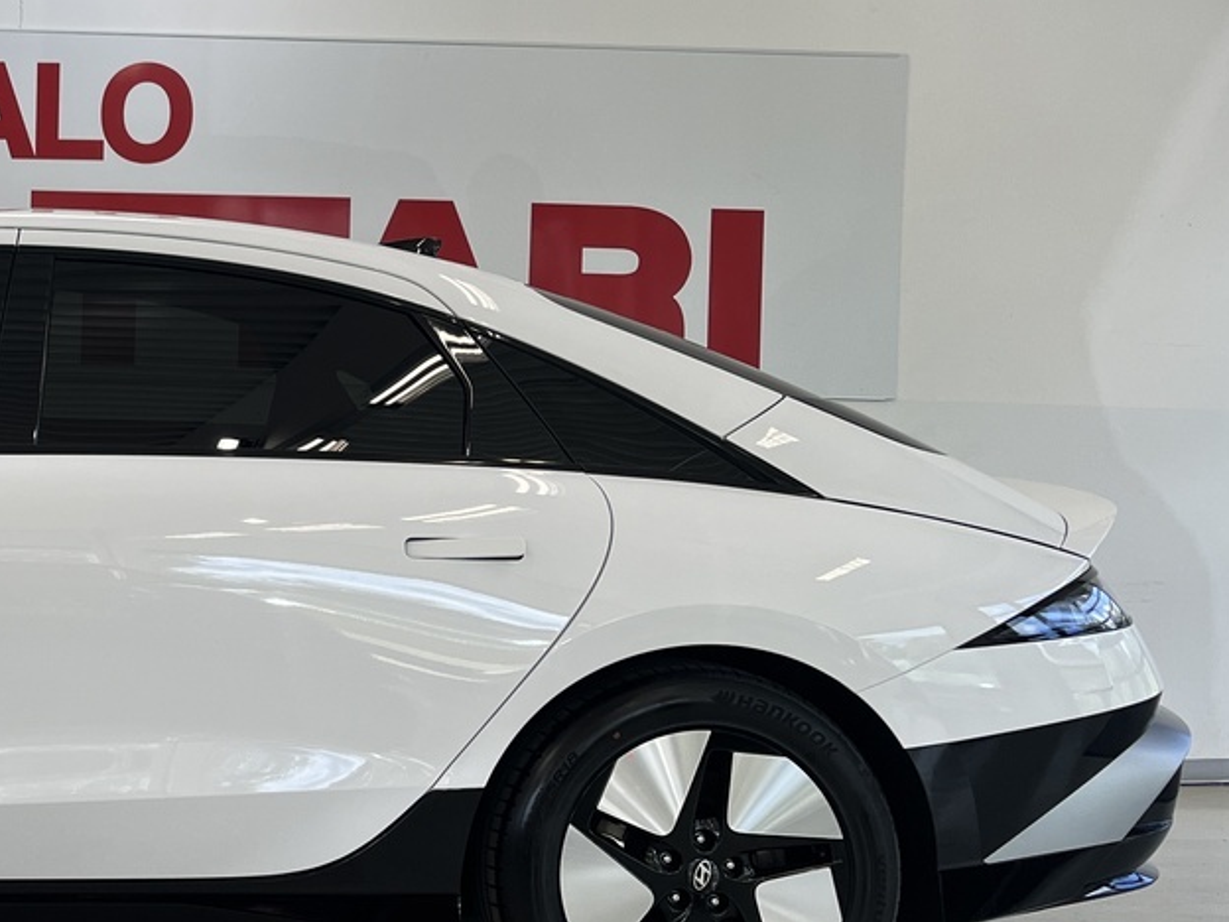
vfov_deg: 24.4
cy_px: 380
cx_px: -134
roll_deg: -1.2
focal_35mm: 60
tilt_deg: -1.2
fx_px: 2130
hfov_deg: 29.0
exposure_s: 1/314
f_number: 1.6
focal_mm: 5.1
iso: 50
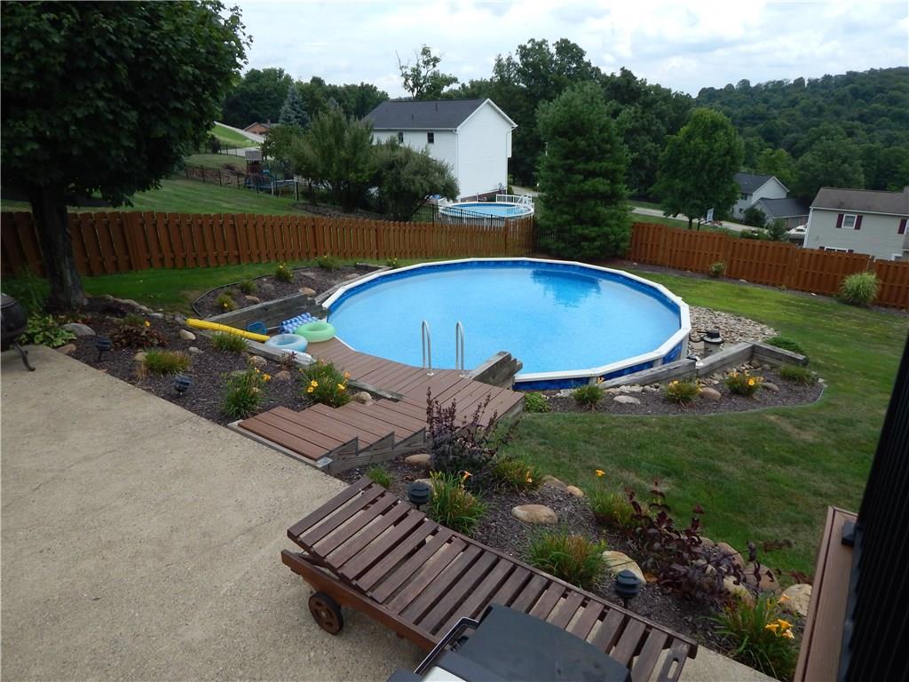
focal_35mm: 23
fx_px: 604
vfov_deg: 58.9
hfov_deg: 73.9
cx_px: 454
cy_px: 341
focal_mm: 4
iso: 125
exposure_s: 1/1250
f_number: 3
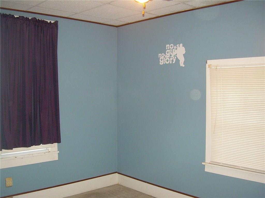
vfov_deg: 37.7
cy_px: 99
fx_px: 291
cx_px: 132
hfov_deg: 49.0
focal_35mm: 38
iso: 200
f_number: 2.8
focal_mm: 6.3
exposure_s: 1/60
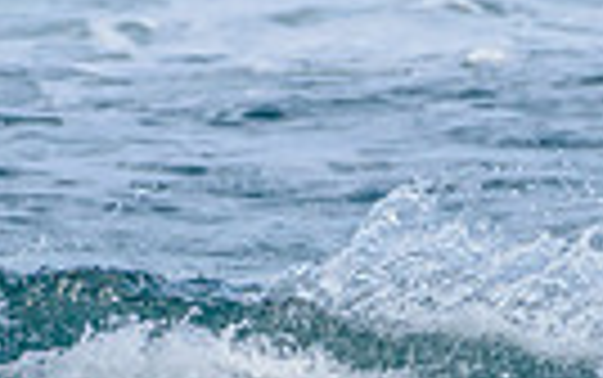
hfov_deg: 0.8
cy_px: 565
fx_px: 44408
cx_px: 936
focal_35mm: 2700
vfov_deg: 0.5
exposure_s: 1/1250
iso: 280
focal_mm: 500
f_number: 5.6
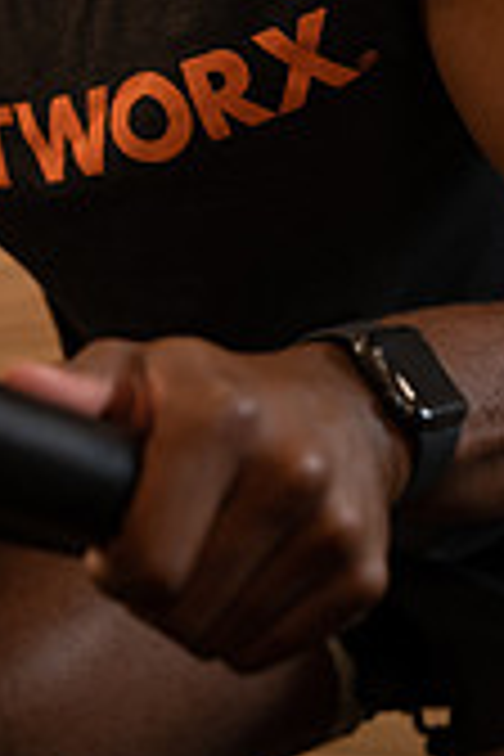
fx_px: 1974
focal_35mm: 94
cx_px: -22
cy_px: 108
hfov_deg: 14.3
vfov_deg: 21.3
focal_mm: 35
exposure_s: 1/160
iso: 400
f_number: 2.8
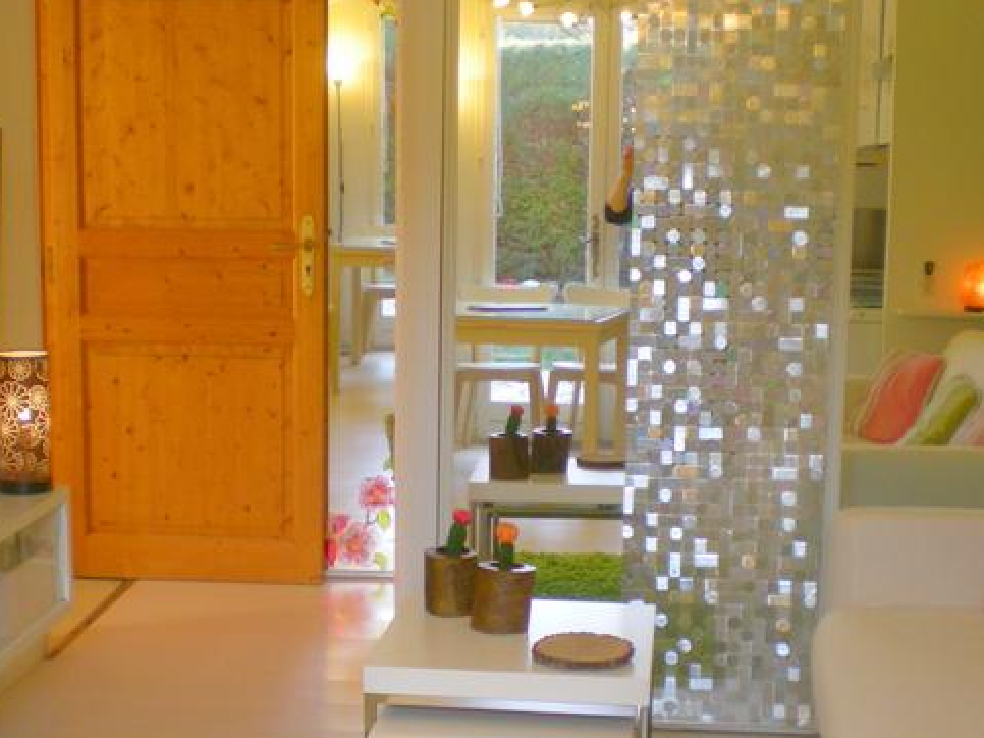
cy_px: 463
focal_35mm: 63
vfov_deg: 23.2
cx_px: 442
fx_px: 1790
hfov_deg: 30.7
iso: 118
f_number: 3.1
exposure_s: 1/60
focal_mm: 6.3
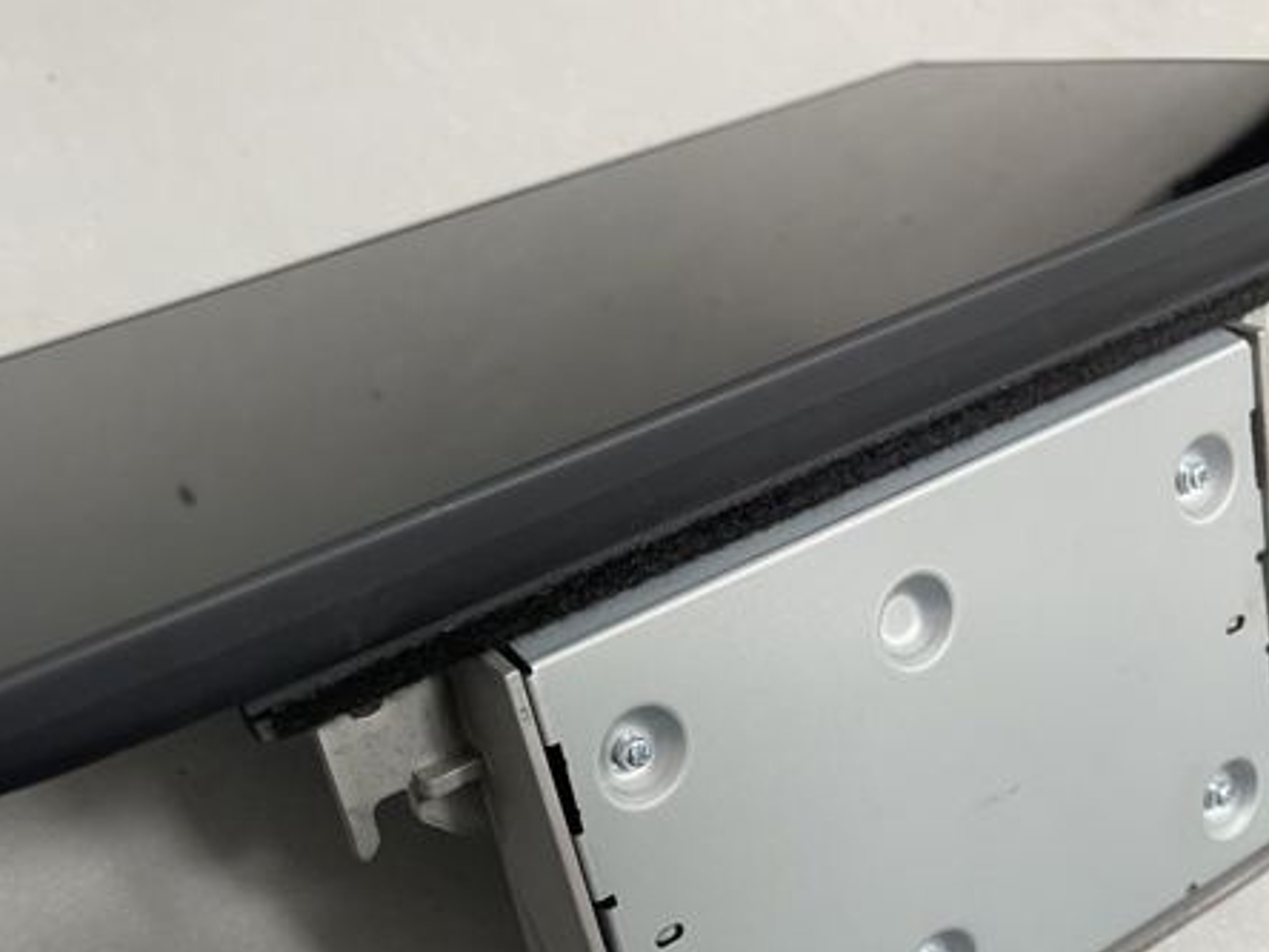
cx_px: 357
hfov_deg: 49.8
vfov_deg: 39.4
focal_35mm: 36
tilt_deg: -62.4
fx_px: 1320
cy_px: 592
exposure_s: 1/50
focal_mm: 5.1
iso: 80
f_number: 1.6
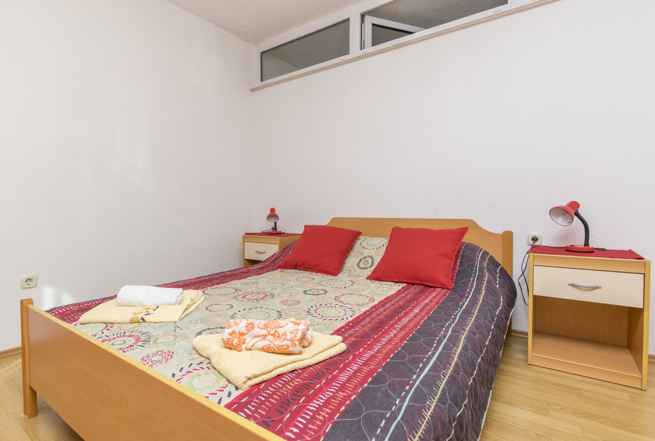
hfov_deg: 92.3
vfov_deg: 70.0
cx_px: 328
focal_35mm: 17
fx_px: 315
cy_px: 220
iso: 100
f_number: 8
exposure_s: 1/160
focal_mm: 11.5
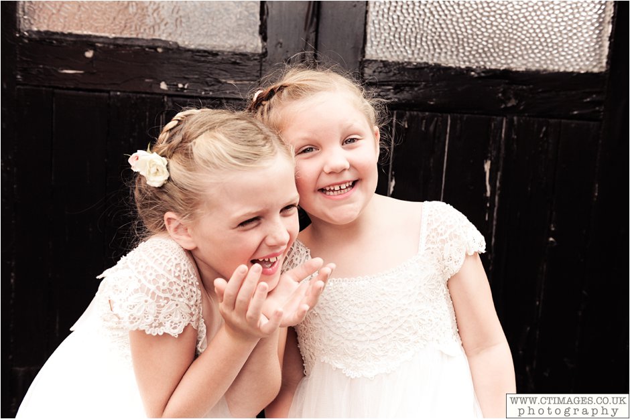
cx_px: 315
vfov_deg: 36.8
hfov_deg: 53.1
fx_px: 630
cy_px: 210
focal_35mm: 36
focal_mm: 36
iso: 640
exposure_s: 1/800
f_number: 4
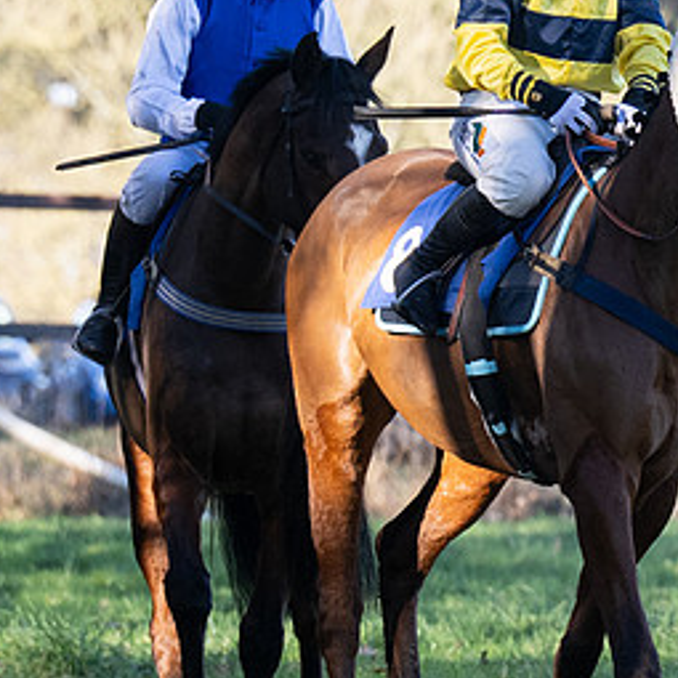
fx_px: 21339
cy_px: 323
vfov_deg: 1.8
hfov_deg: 1.8
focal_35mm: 963
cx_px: 811
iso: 400
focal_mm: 200
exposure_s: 1/640
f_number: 5
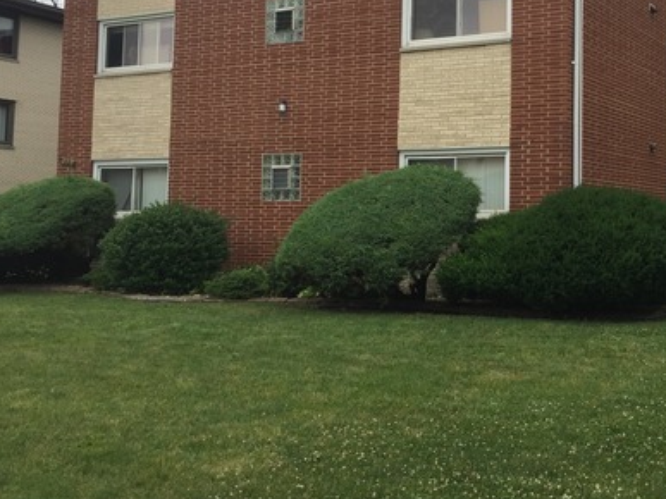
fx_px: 923
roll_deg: -0.4
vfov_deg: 30.0
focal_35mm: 48
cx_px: 468
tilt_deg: +5.3
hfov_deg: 39.0
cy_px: 160
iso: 32
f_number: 2.2
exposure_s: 1/1276
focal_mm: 4.15
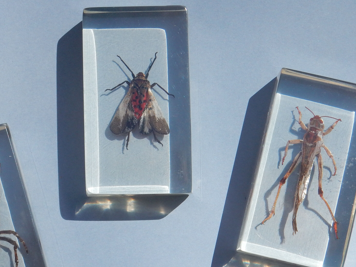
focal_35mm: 165
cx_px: 109
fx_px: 1697
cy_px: 173
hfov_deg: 12.0
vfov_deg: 9.0
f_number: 5.3
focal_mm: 17.6
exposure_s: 1/320
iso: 125
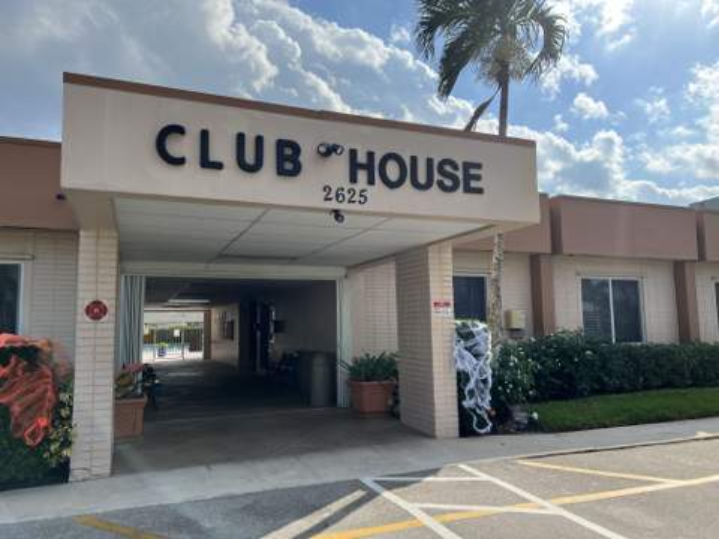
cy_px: 270
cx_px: 360
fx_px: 540
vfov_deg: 53.1
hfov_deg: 67.3
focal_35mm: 26
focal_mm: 5.7
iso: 50
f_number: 1.5
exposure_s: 1/3968
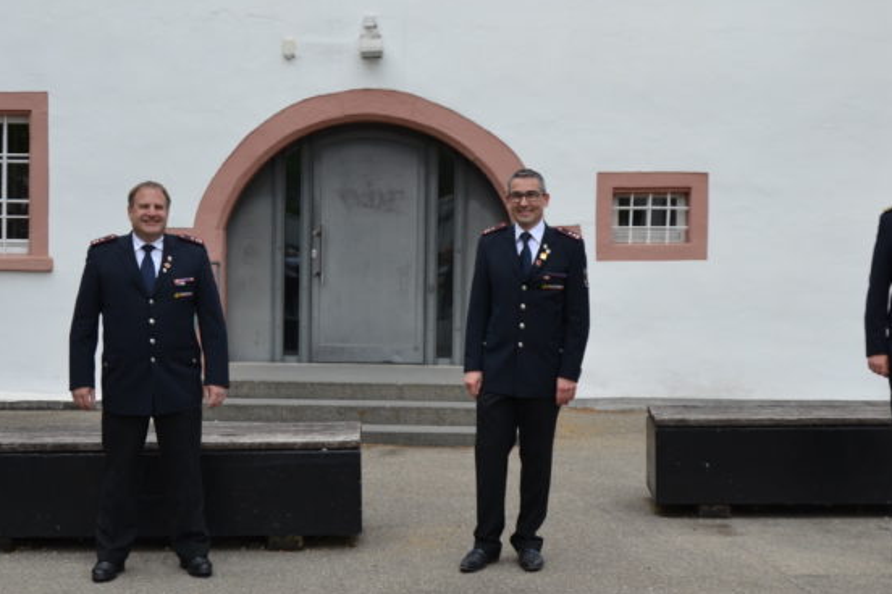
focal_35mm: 56
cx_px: 373
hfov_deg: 35.6
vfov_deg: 24.2
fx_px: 1385
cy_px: 262
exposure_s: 1/160
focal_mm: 21
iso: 100
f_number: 6.3
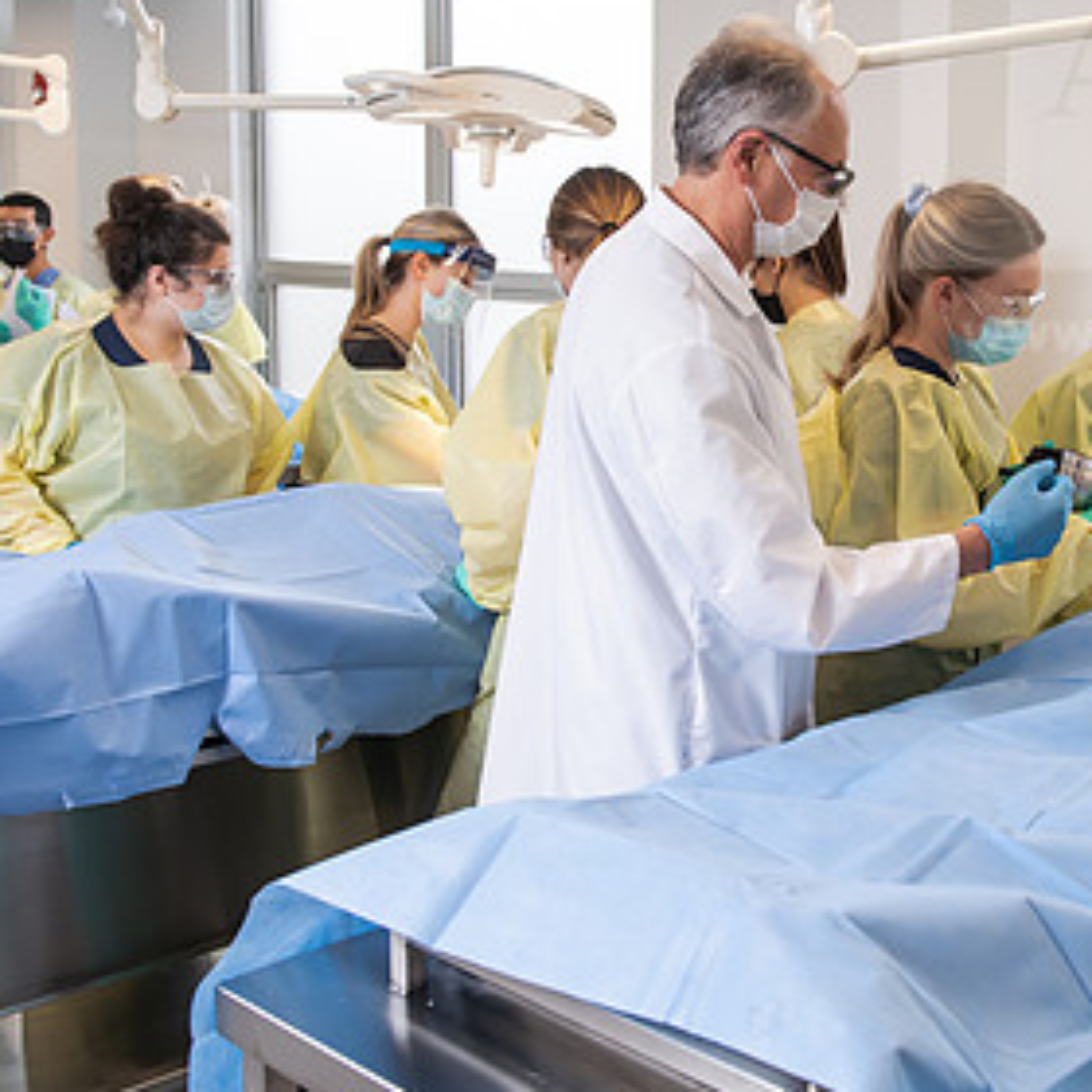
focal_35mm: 51
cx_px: 784
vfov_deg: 33.2
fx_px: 1820
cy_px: 415
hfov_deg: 32.9
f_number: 4
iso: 400
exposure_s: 1/200
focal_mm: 29
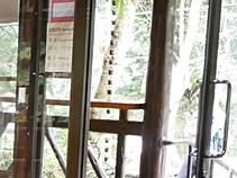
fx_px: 910
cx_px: -236
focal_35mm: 133
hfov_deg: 12.9
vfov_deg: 10.8
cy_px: 245
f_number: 2.5
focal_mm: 14
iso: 1000
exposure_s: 1/60
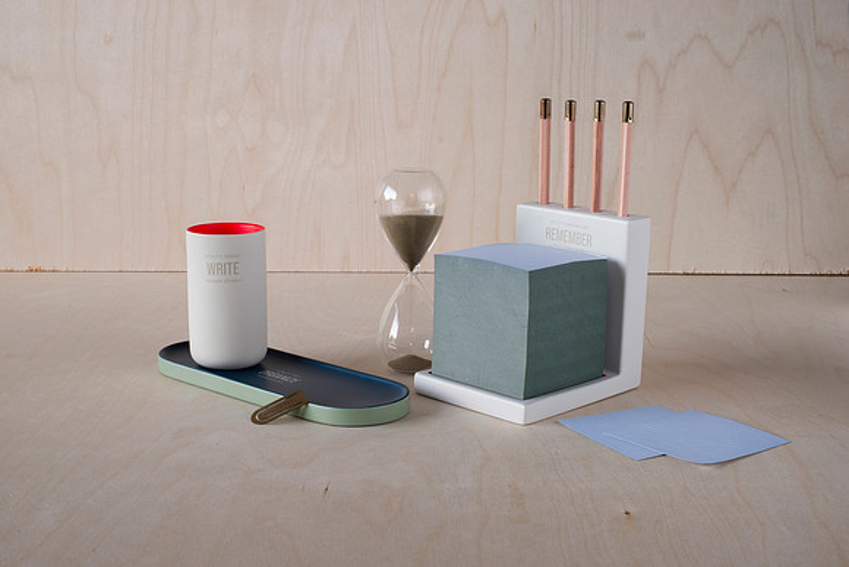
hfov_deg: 39.6
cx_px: 424
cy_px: 284
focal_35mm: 50
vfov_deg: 27.0
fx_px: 1179
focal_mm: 50
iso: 200
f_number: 16
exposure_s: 1/5
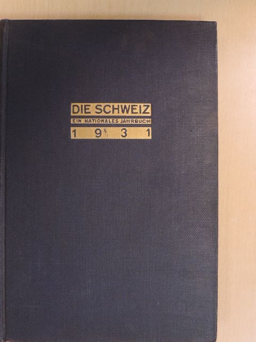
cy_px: 171
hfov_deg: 24.4
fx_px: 592
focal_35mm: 60
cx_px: 128
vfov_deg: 32.2
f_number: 6.6
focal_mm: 10.7
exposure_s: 1/10
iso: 800
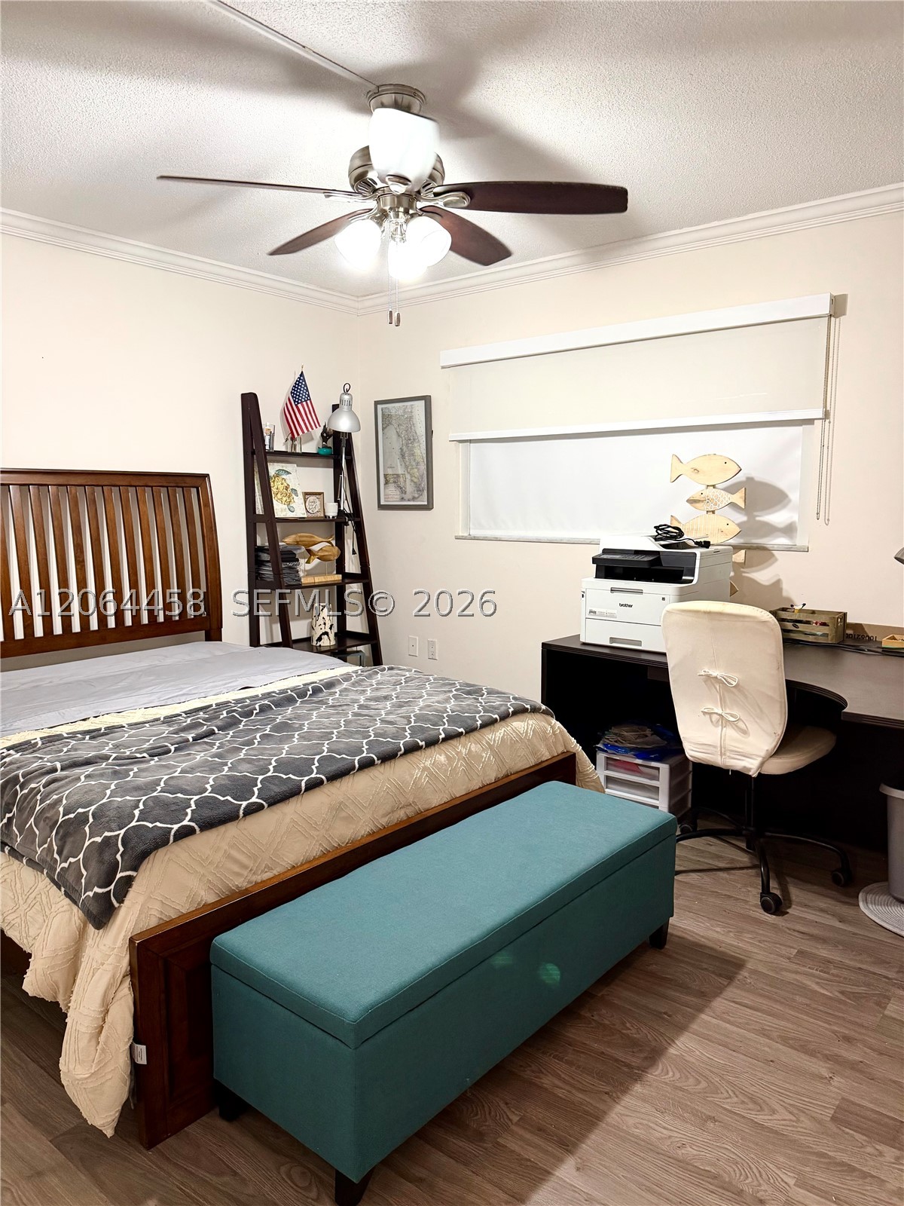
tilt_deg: -6.3
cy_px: 603
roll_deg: -0.8
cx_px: 452
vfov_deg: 71.6
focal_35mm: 24
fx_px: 836
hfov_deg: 56.8
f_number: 1.78
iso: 250
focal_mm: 6.76
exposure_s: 1/60
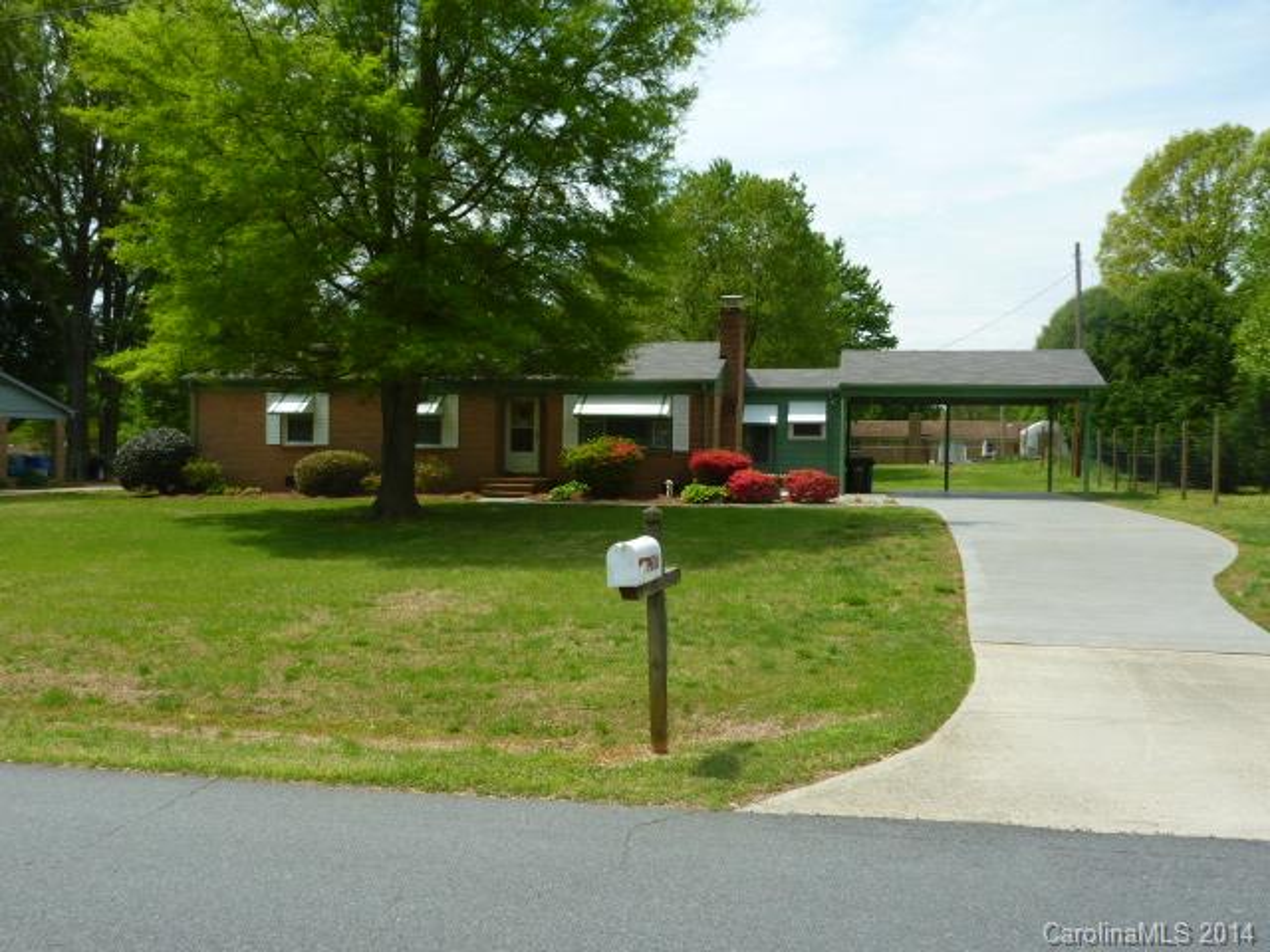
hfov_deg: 61.7
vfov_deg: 48.2
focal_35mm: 29
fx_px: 1064
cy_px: 476
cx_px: 635
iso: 80
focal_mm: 4.1
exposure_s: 1/500
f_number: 4.5
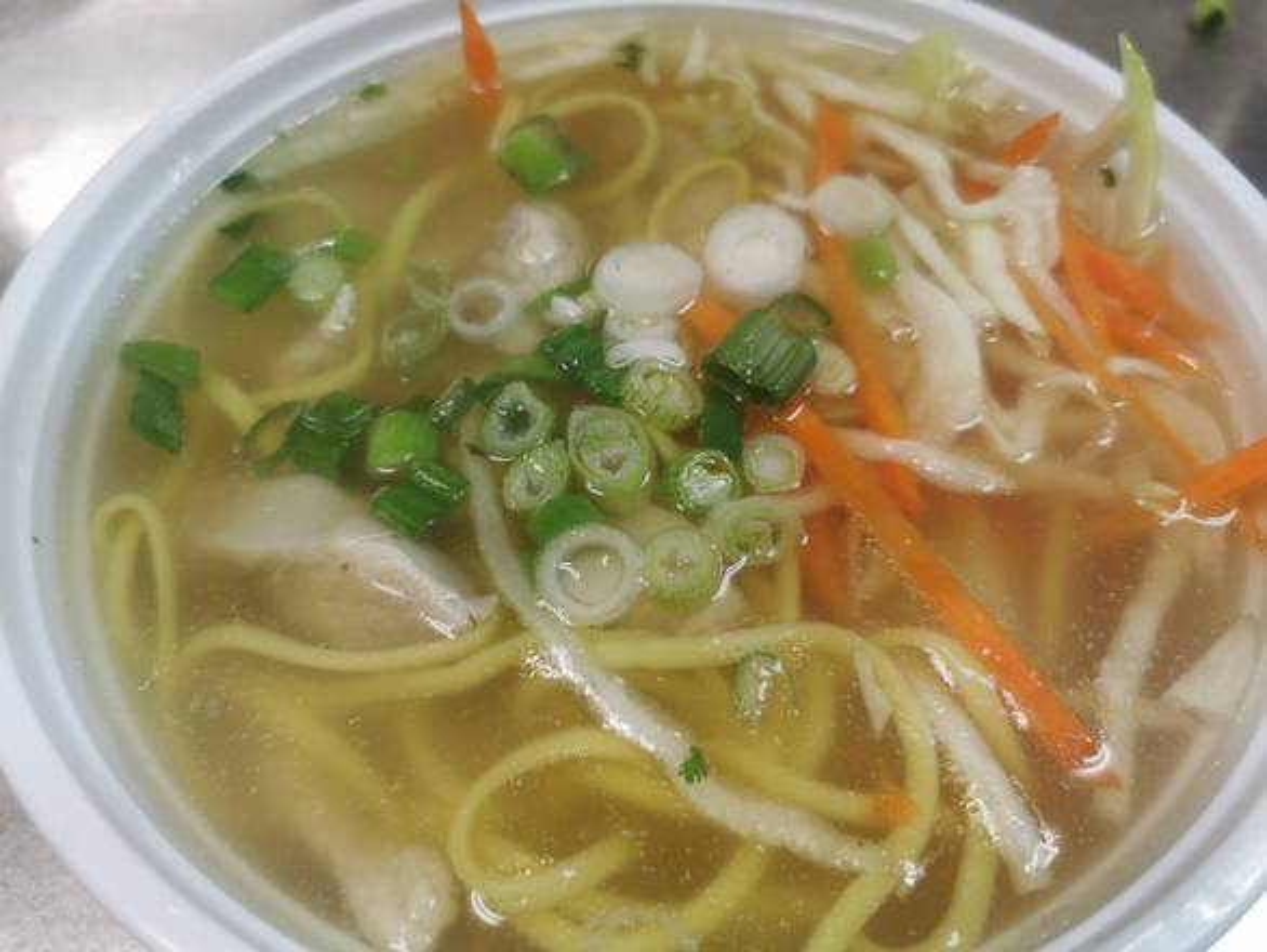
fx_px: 989
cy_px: 476
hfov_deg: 65.3
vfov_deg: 51.4
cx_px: 634
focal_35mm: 27
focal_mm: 5.56
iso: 125
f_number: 1.6
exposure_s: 1/50
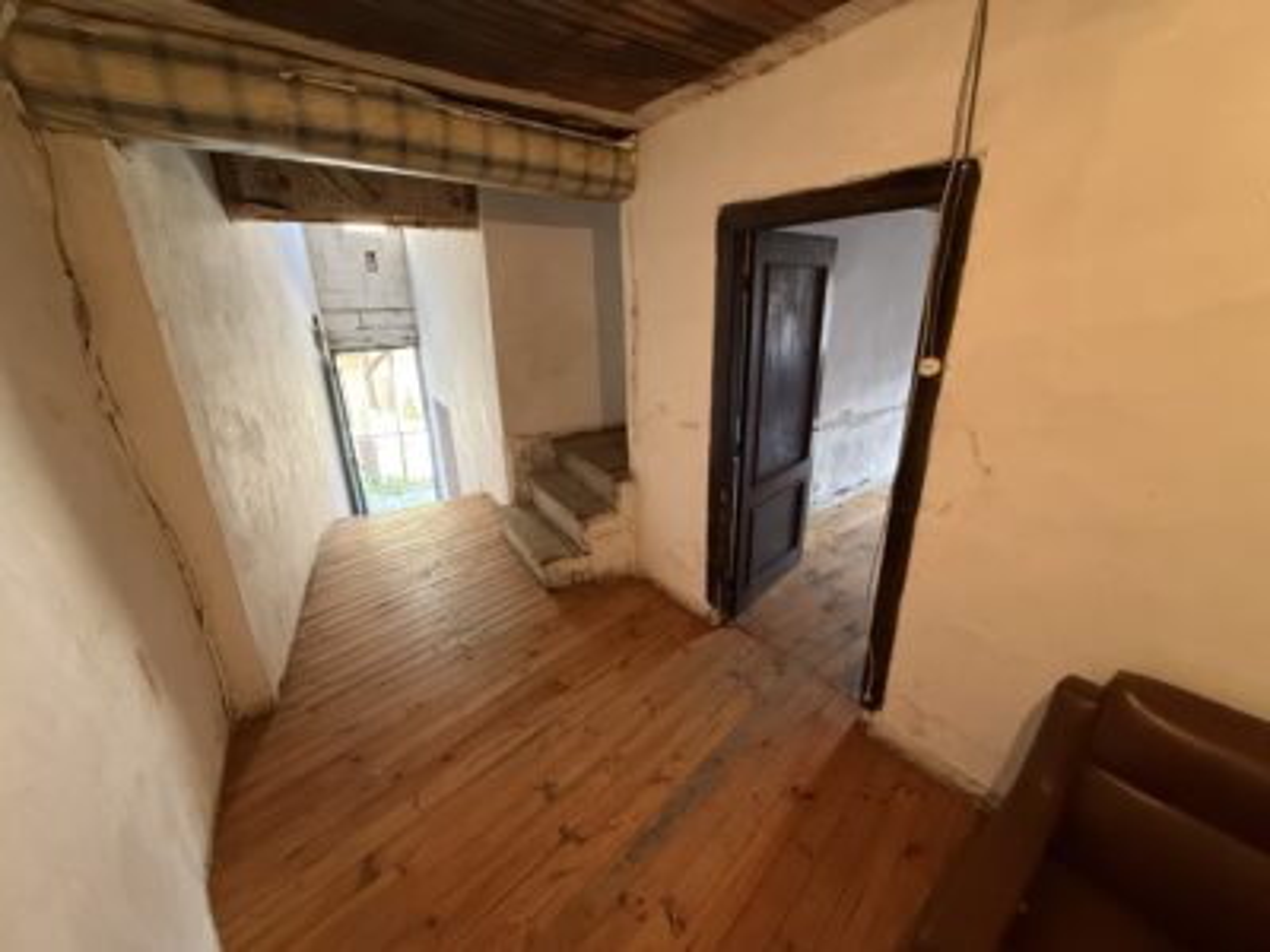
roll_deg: +1.4
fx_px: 514
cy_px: 476
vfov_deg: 85.7
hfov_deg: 102.1
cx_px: 635
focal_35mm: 14
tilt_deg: -19.0
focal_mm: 2.22
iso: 640
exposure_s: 1/50
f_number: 2.2
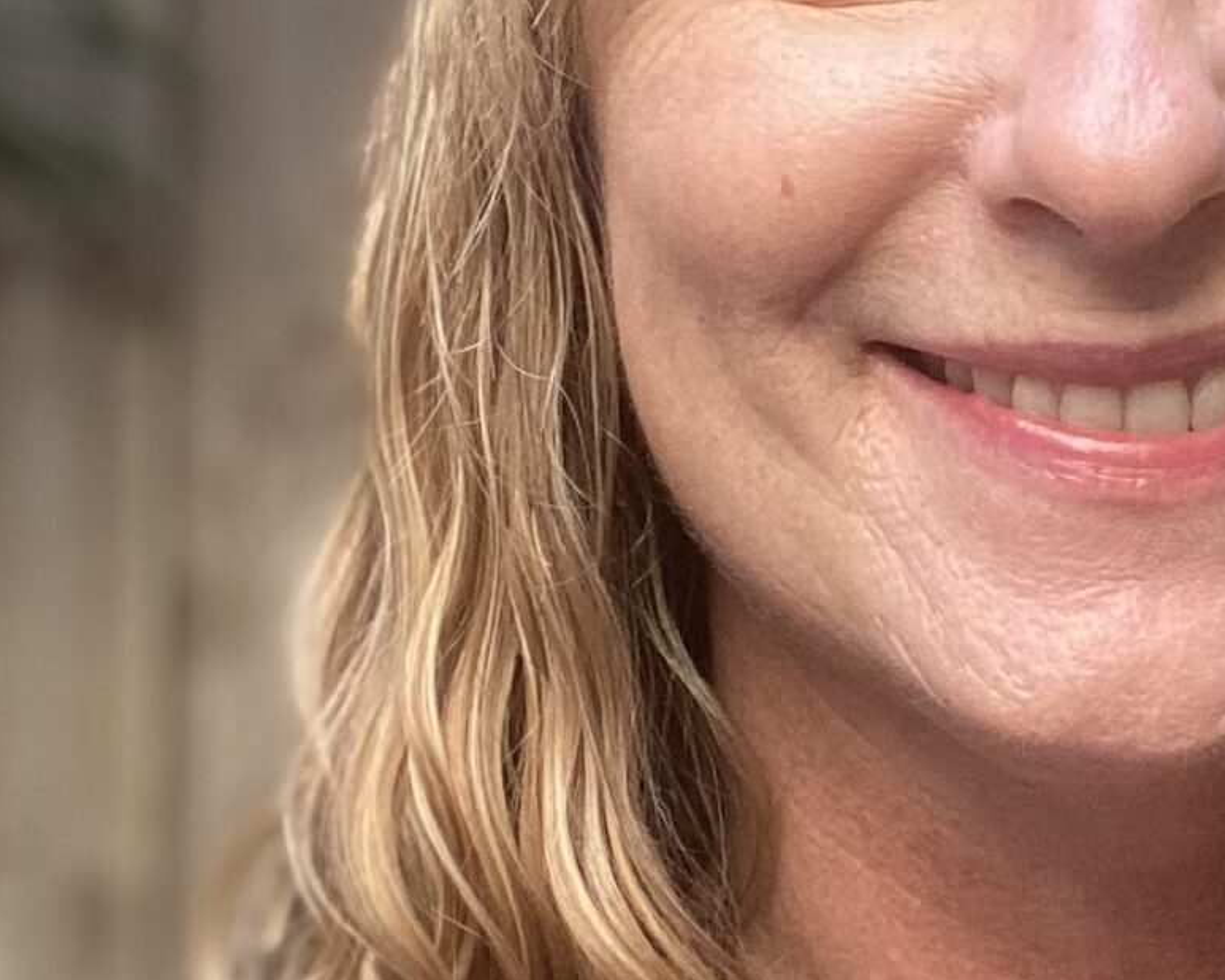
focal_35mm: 97
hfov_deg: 19.2
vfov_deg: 15.8
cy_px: 352
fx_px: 3516
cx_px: 1212
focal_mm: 2.71
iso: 125
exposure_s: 1/60
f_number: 2.2
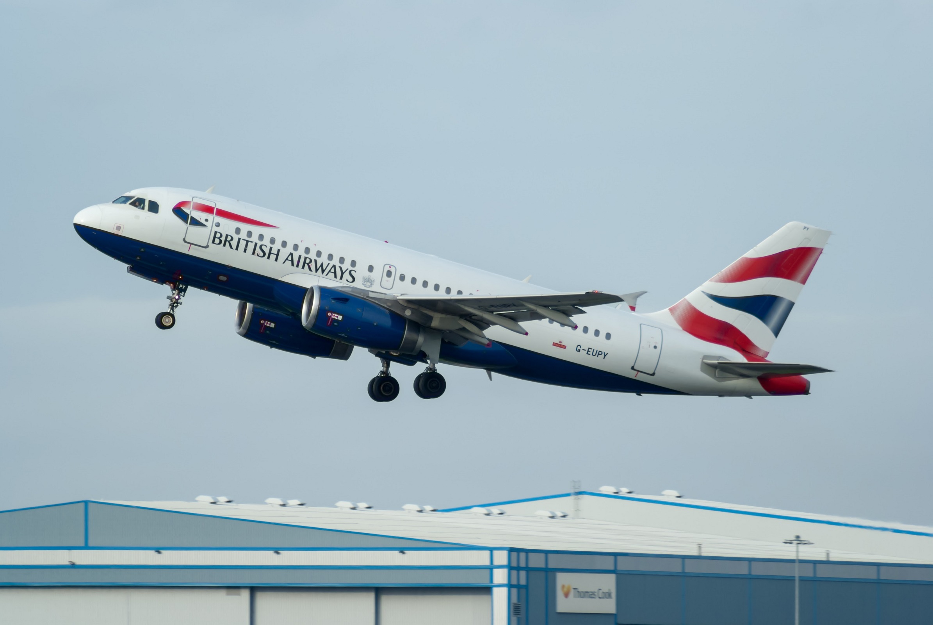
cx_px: 466
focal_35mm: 450
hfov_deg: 4.6
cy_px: 312
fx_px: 11677
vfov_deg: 3.1
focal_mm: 300
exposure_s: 1/640
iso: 200
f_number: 7.1
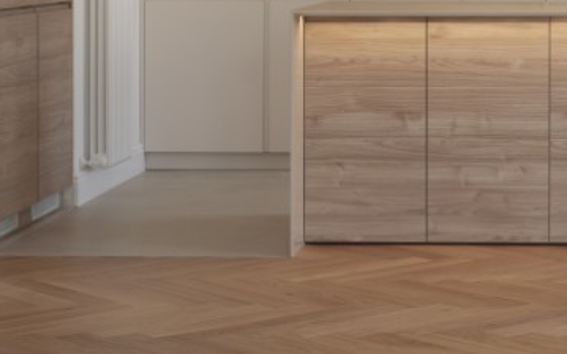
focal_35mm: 121
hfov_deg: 16.8
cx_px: 584
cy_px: -62
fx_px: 1869
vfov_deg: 10.6
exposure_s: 1/20
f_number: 11
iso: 400
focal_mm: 50
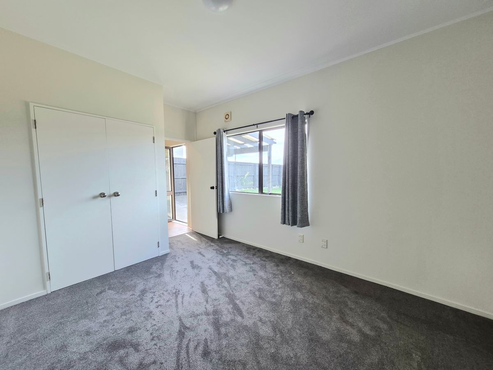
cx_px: 246
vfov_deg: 89.9
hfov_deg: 106.2
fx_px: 185
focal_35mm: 13
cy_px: 185
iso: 50
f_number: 2.2
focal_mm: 1.74
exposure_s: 1/50
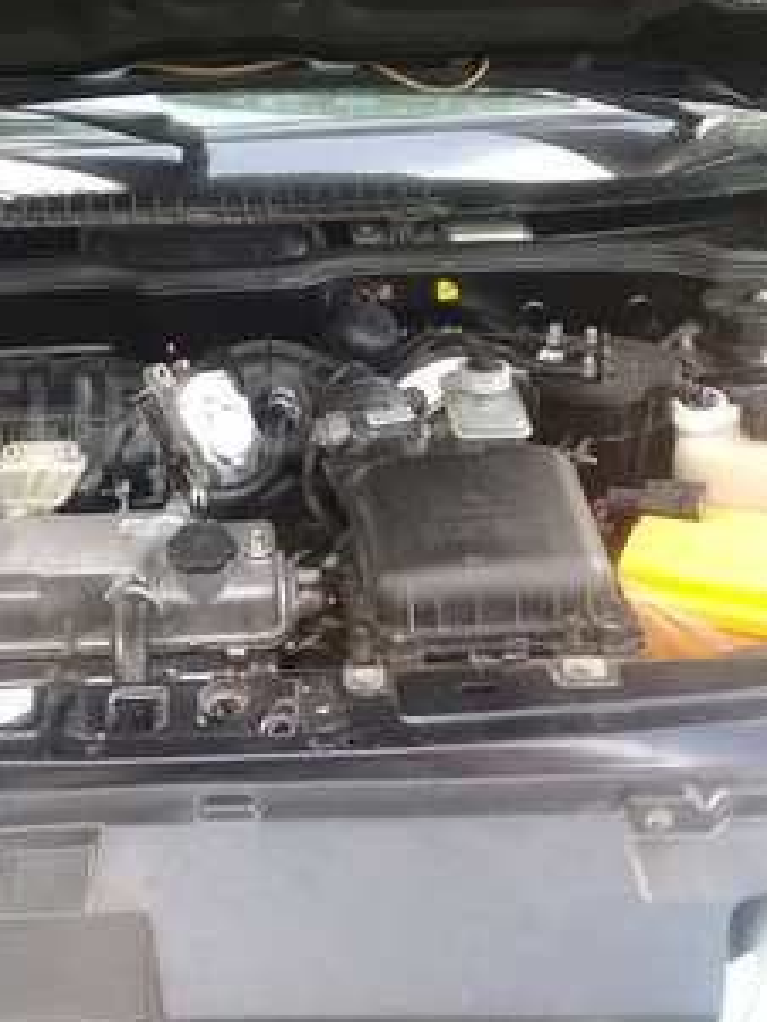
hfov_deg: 28.3
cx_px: 224
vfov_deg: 37.3
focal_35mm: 51
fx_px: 1506
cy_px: 414
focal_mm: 3.3
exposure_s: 1/40
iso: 80
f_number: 2.2
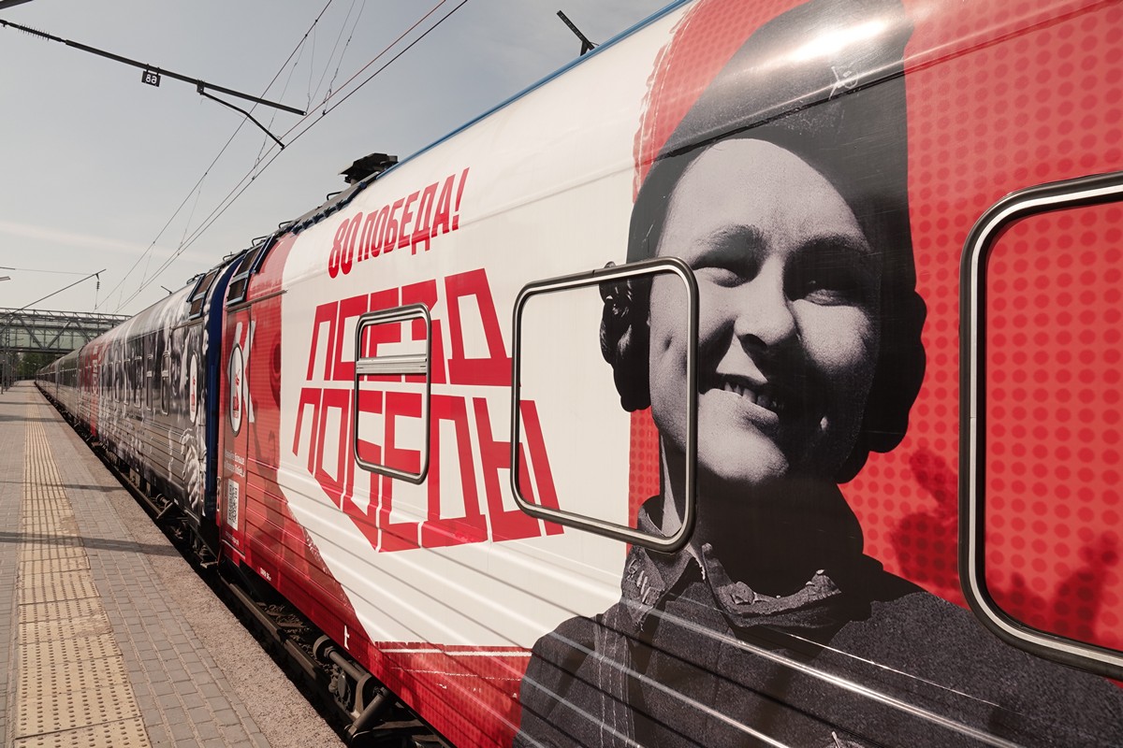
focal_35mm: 24
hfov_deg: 73.7
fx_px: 749
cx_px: 562
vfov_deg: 53.1
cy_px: 374
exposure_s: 1/1000
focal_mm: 8.8
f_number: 5
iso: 100
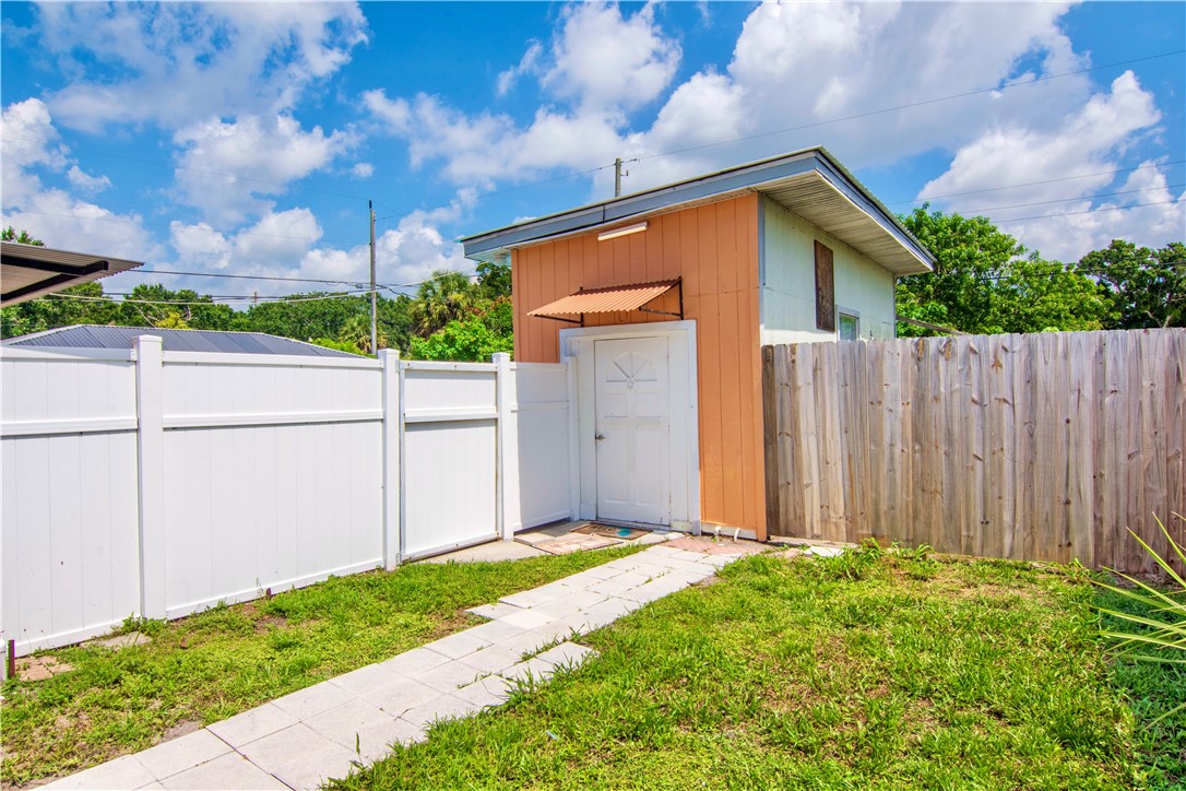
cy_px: 396
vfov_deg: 63.2
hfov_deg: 85.4
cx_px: 593
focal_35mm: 20
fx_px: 642
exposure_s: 1/250
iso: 320
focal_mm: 13
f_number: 18
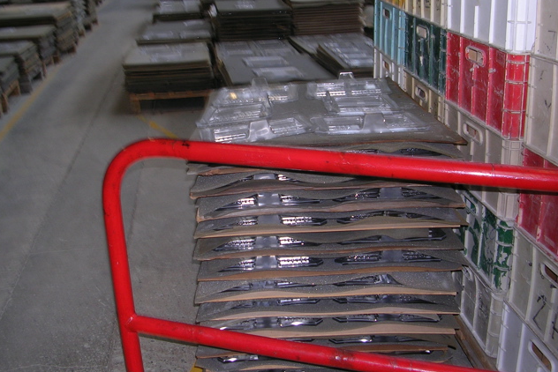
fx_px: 620
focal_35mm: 40
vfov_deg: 33.4
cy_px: 173
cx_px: 276
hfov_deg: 48.4
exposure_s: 1/60.1
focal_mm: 5.8
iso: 50
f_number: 2.8
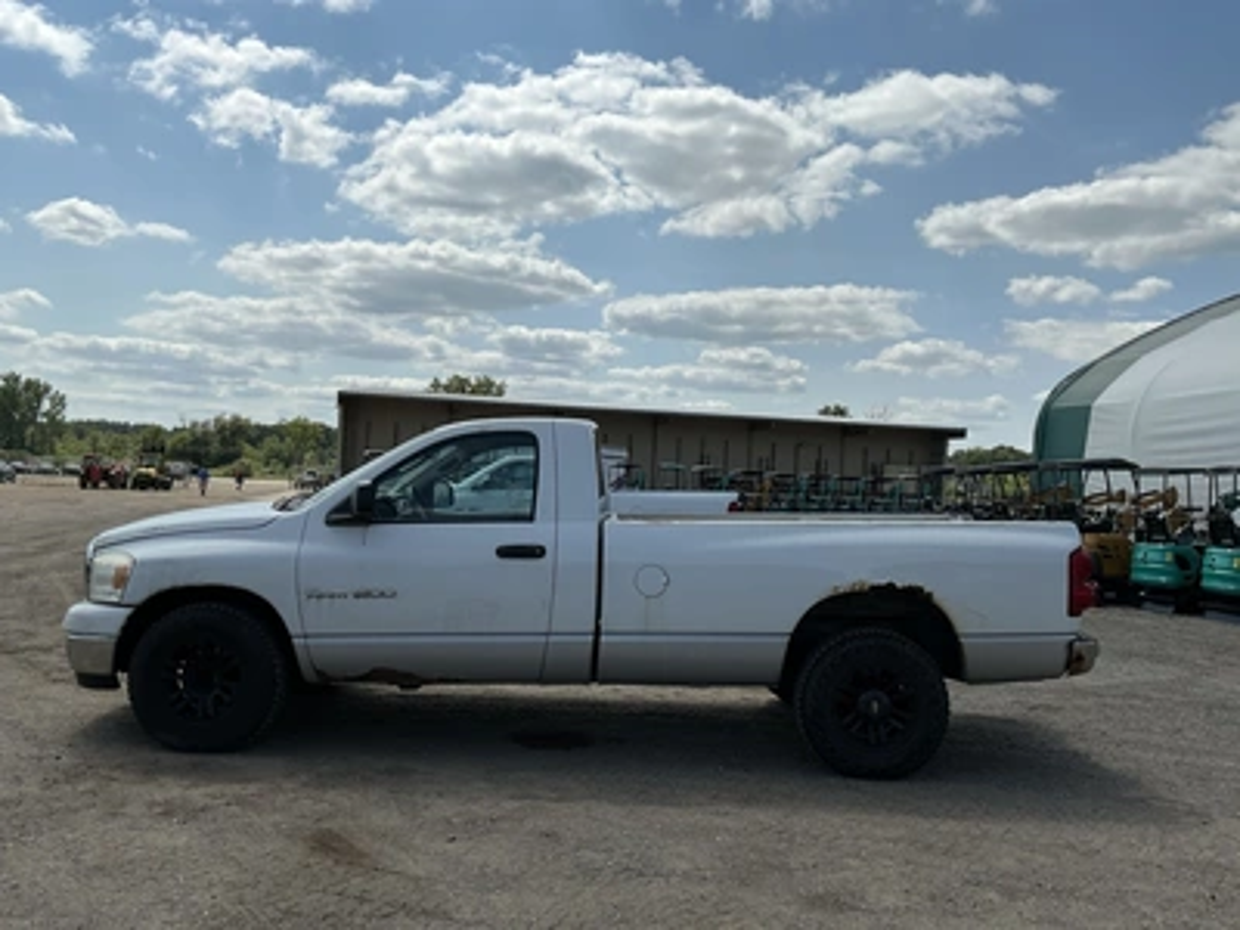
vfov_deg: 49.7
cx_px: 620
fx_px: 1003
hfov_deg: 63.4
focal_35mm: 28
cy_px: 465
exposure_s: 1/3788
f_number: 1.8
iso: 25
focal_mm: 3
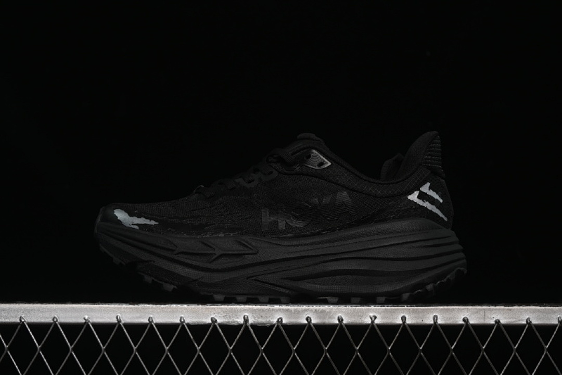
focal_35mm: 75
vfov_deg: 18.2
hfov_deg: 27.0
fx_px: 1171
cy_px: 188
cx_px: 281
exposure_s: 1/50
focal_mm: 50
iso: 160
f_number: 6.3
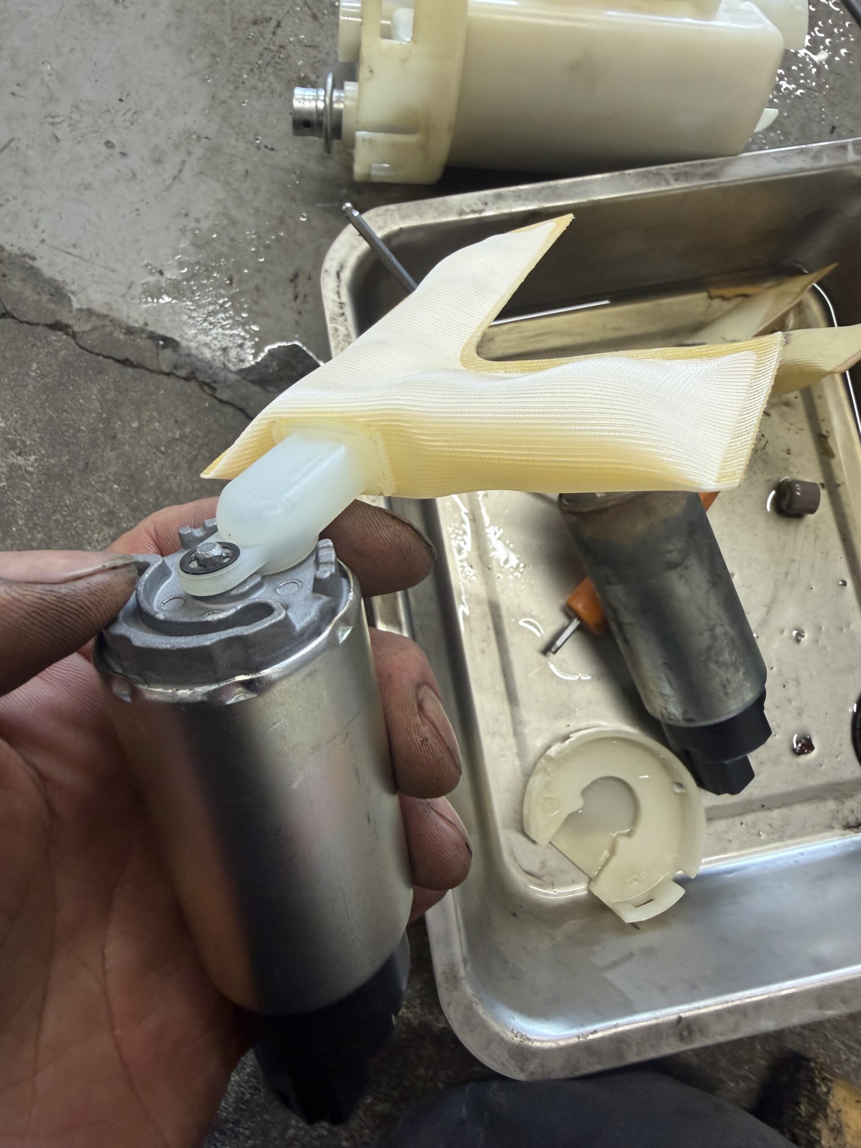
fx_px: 796
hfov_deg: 56.8
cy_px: 574
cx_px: 430
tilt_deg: -79.2
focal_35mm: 24
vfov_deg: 71.6
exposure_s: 1/100
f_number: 2.2
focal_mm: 2.22
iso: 160
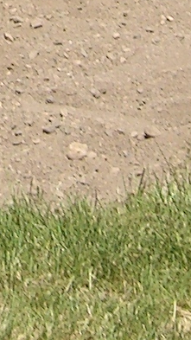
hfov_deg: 2.1
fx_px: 5214
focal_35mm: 579
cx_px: -143
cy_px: -518
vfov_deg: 3.7
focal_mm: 14.2
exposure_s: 1/800
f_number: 4
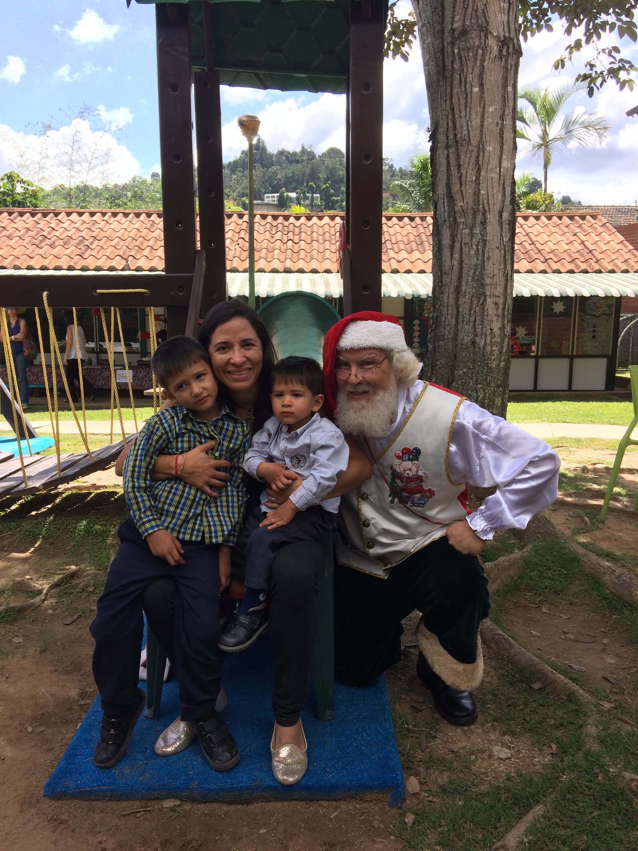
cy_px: 426
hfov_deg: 48.2
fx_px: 713
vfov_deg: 61.7
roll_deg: +0.4
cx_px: 319
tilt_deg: -10.5
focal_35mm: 29
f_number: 2.2
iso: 32
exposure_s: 1/892
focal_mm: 4.15
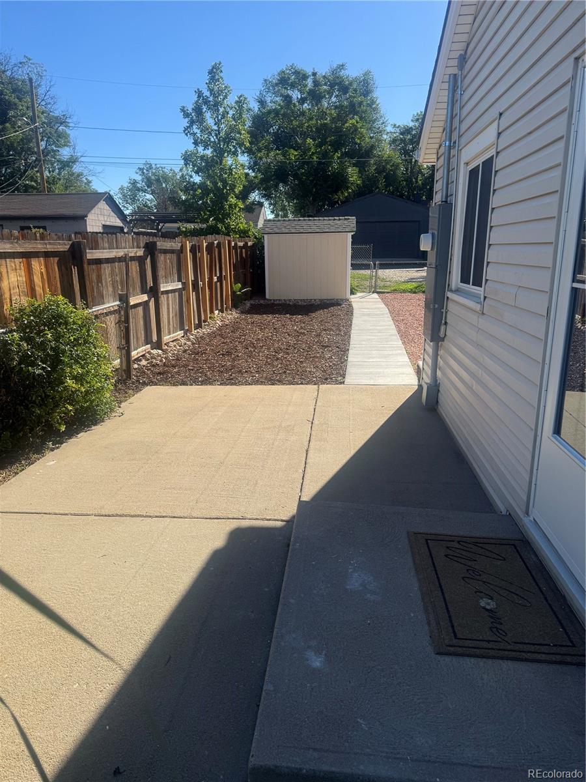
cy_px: 391
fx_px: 542
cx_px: 293
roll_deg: +0.7
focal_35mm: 24
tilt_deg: -14.0
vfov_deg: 71.6
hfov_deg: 56.8
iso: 80
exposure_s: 1/3247
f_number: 1.78
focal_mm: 6.76
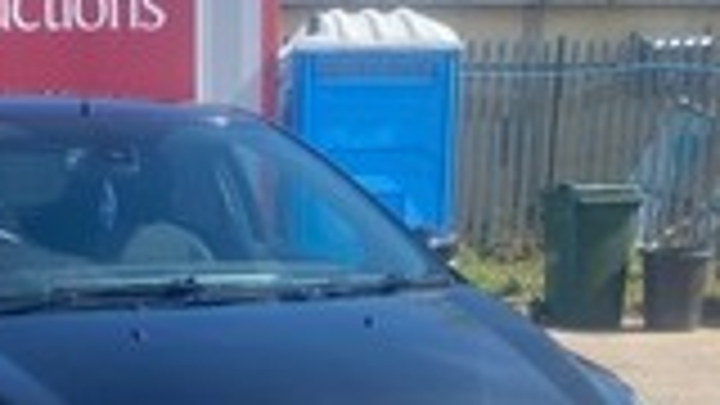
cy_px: 436
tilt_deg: -12.8
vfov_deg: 18.7
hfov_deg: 32.9
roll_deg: +0.9
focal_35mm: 62
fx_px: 1184
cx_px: 144
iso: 32
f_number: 1.8
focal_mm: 4.25
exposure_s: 1/1287
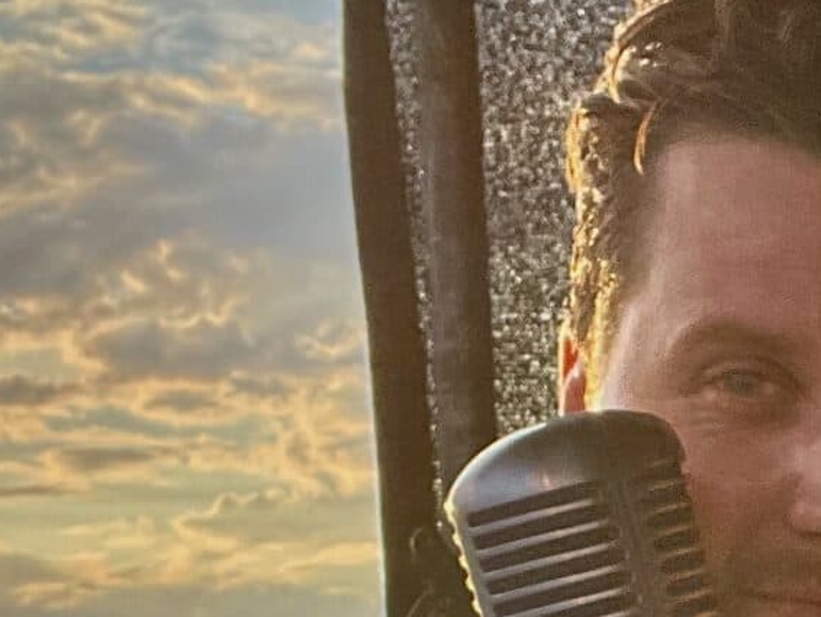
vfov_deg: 13.1
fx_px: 2468
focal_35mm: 104
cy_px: 1037
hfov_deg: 18.3
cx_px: 863
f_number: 2.2
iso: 32
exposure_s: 1/1458
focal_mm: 2.71
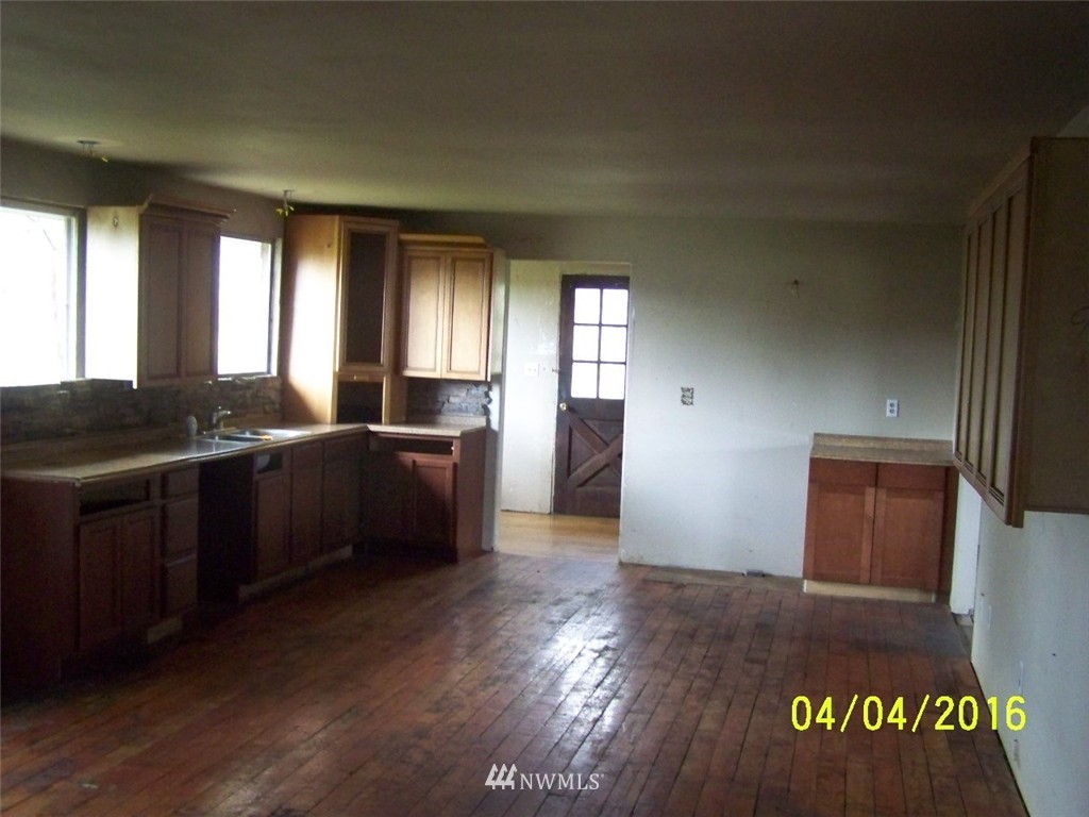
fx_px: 1195
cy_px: 408
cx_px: 544
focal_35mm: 38
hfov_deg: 49.0
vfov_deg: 37.7
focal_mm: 6.3
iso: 400
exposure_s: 1/40
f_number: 2.8
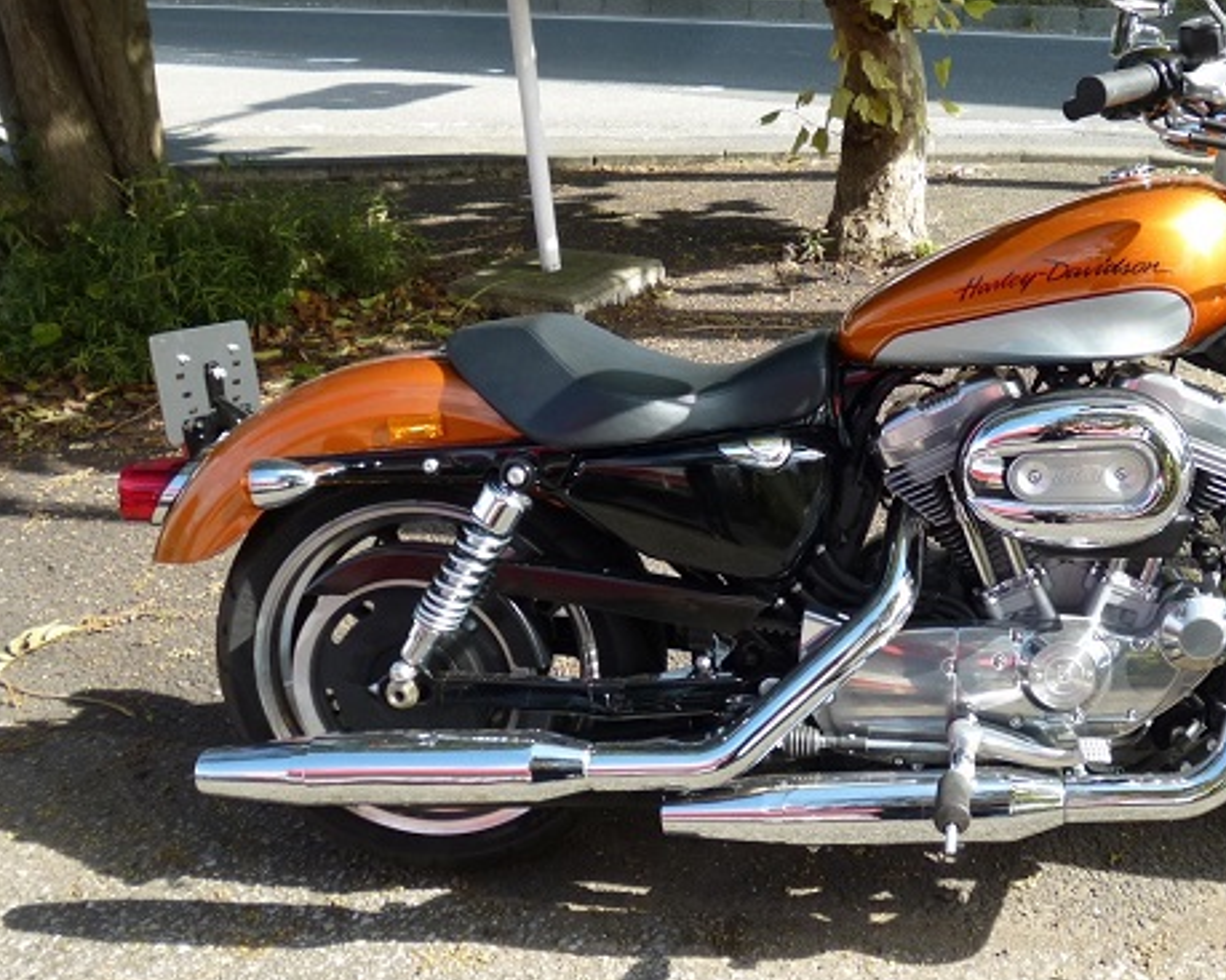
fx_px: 1306
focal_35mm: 36
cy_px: 439
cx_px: 927
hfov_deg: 48.3
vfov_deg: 41.1
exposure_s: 1/500
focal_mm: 4.3
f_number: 2.8
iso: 100
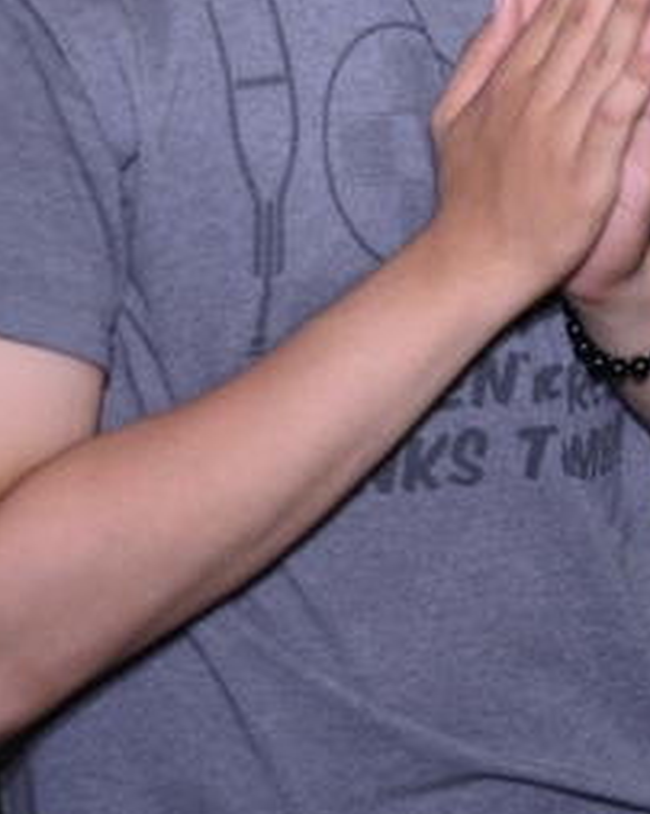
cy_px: 29
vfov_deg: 14.9
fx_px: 3058
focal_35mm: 127
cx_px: 1282
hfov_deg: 11.1
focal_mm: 35
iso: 1000
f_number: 4
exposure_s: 1/60
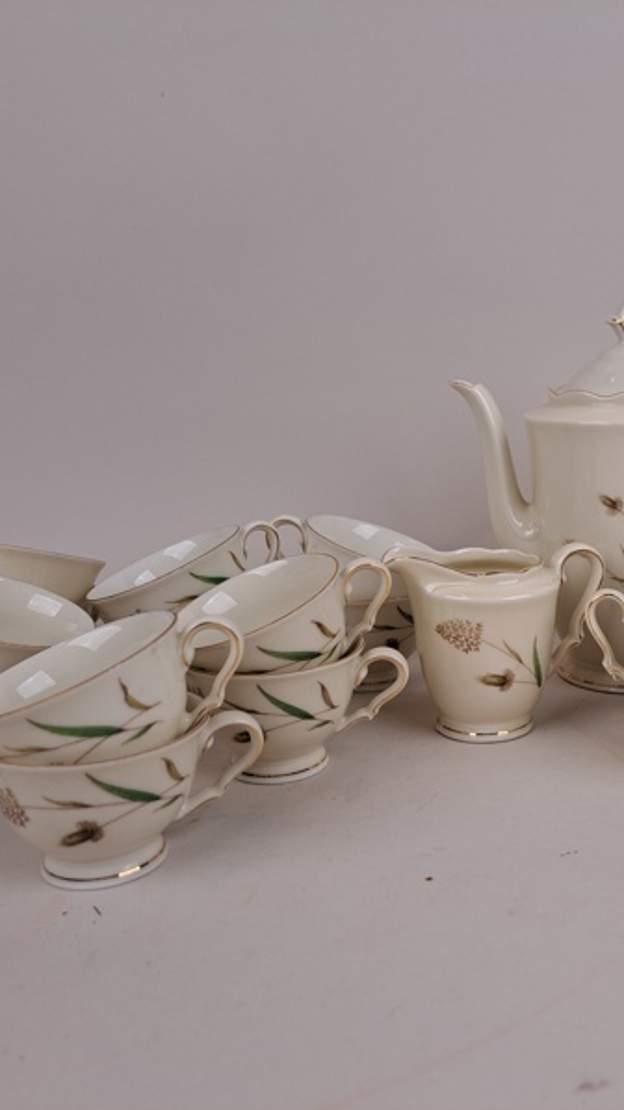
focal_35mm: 35
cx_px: 472
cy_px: 555
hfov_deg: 33.0
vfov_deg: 56.6
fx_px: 1030
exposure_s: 1/122
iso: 50
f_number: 1.8
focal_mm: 5.23
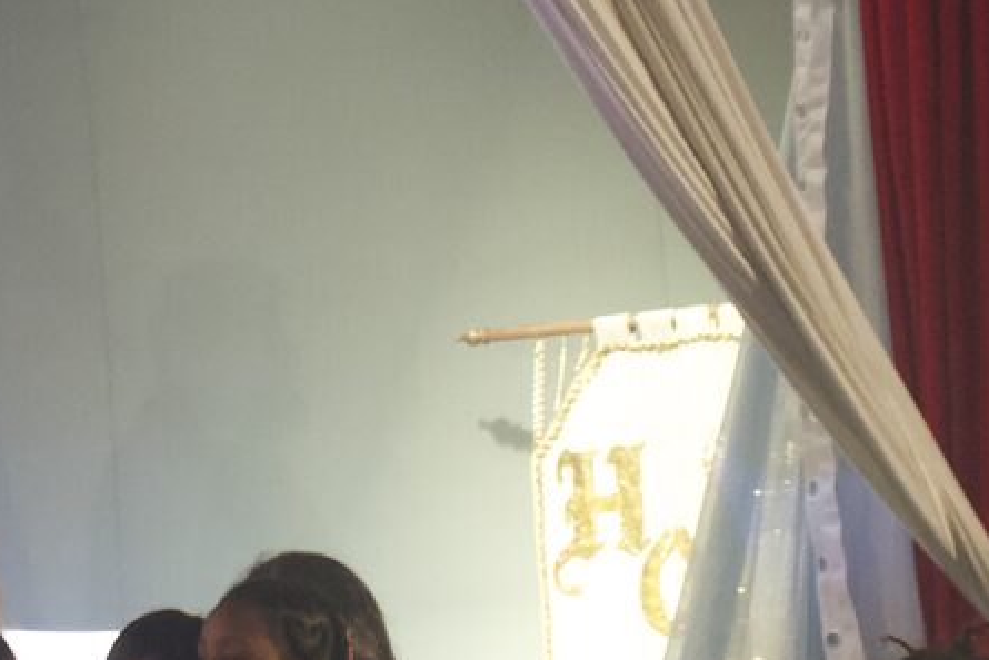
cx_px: 304
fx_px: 3435
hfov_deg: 16.3
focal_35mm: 125
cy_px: 351
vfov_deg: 11.0
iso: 6400
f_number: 3.5
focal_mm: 29
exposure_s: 1/160
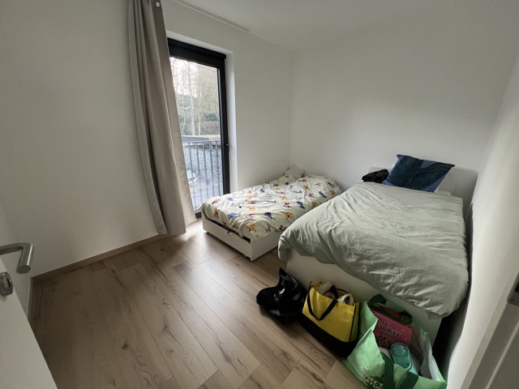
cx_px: 260
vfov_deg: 89.9
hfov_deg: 106.2
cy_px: 194
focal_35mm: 13
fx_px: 195
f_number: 1.8
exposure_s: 1/99
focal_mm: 1.57
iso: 200
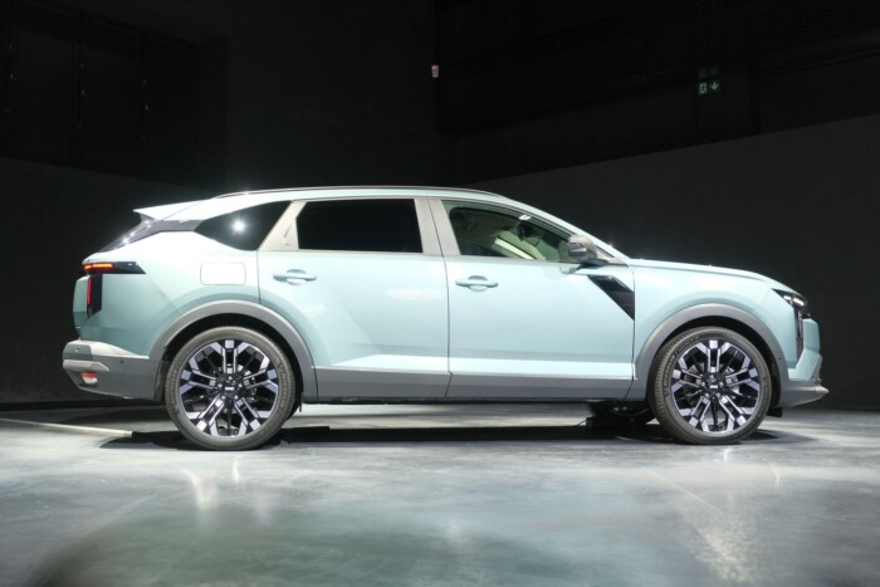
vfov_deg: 37.9
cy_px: 294
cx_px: 440
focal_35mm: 35
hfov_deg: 54.4
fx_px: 856
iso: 1000
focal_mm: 23.3
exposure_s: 1/100
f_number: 3.2
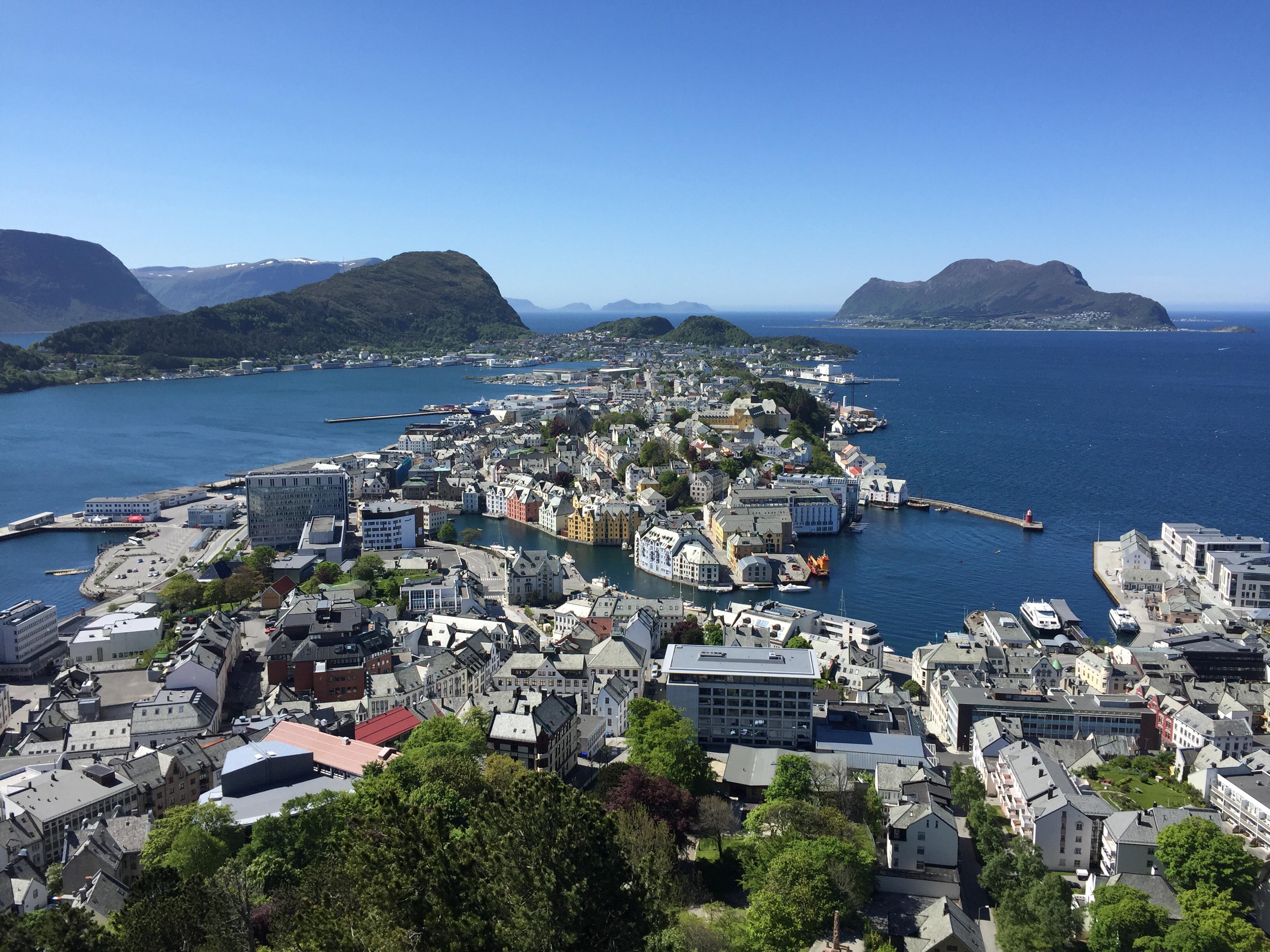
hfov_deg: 61.7
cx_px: 635
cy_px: 476
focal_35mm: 29
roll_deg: -0.2
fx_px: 1064
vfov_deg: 48.2
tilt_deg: -8.4
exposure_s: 1/1883
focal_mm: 4.15
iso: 32
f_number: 2.2
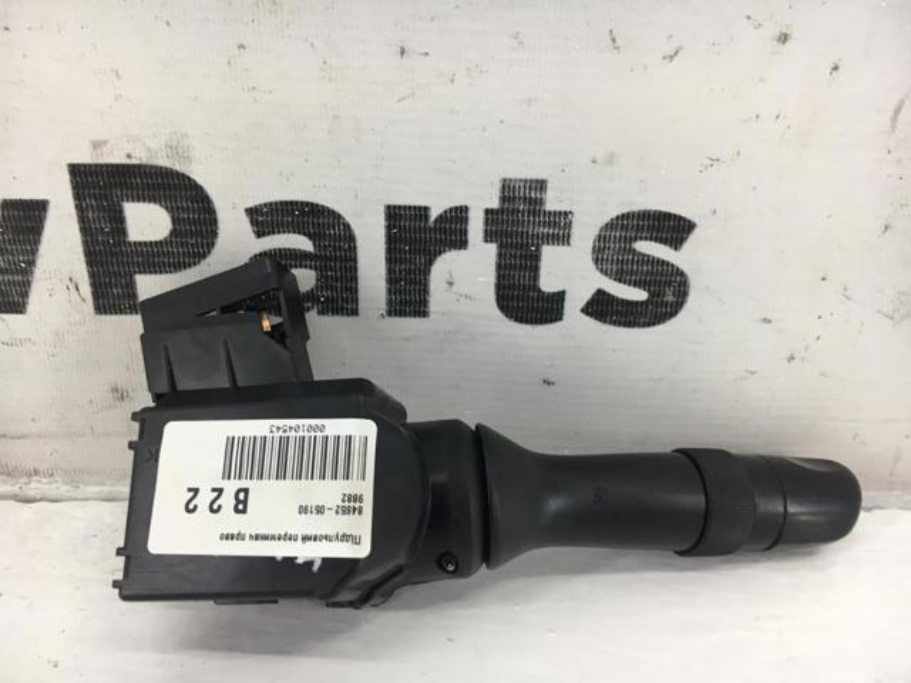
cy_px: 342
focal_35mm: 29
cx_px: 456
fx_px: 763
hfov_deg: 61.7
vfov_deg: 48.2
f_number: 2.2
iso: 25
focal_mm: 4.15
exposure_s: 1/33
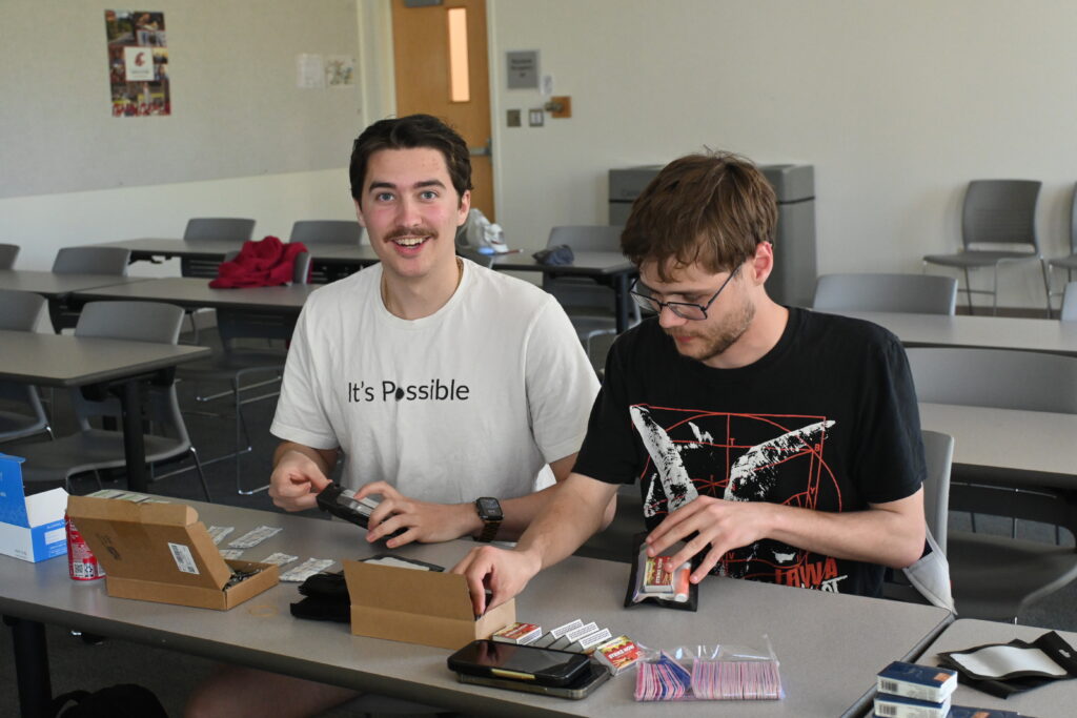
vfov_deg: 27.3
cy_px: 359
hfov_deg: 40.0
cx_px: 538
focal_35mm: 50
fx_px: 1481
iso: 2200
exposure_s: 1/125
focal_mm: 33
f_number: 5
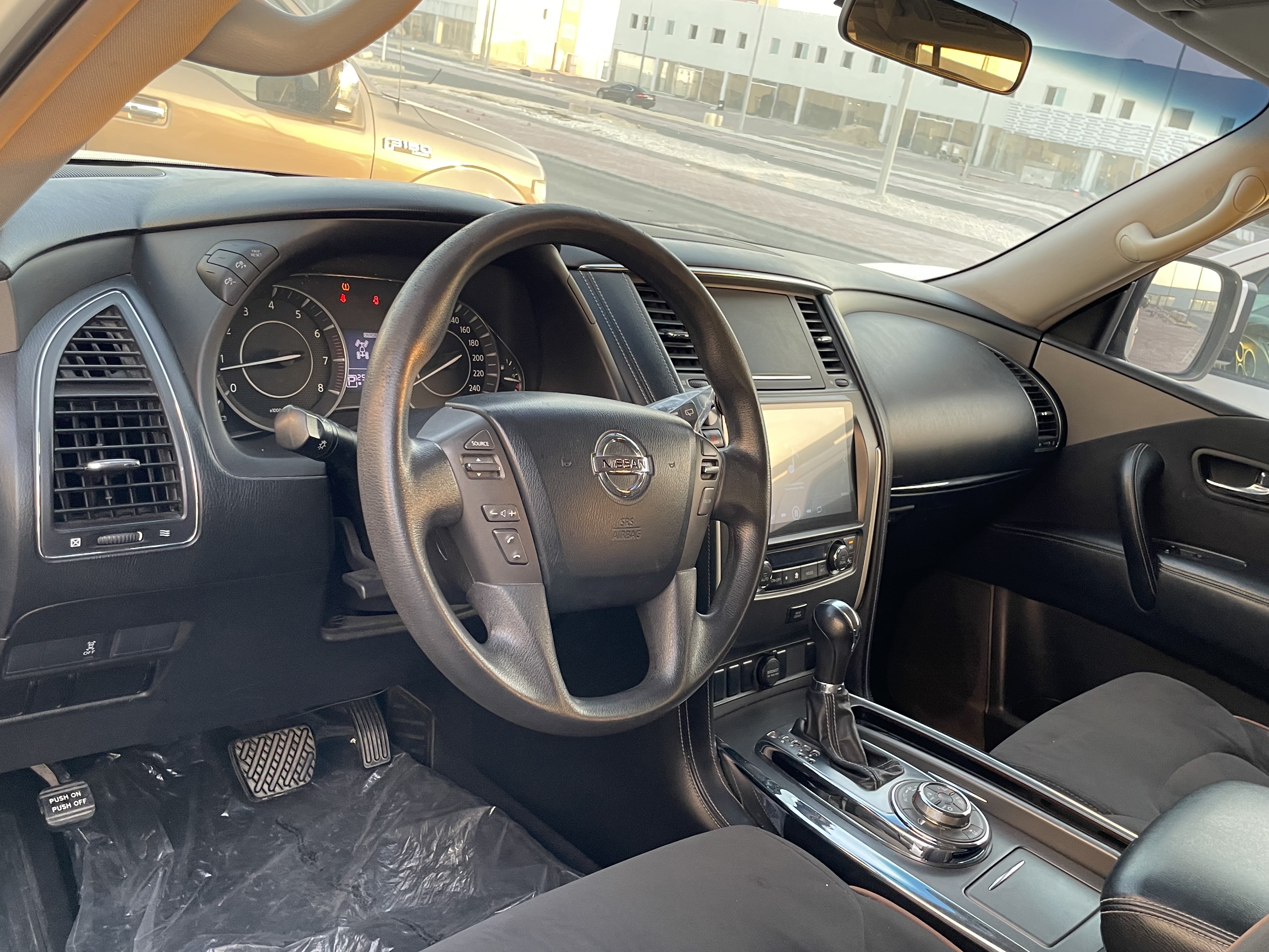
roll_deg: -12.2
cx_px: 671
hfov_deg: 59.9
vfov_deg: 46.7
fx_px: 1100
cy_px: 520
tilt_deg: -20.4
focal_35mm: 30
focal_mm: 4.2
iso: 125
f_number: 1.6
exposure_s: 1/97
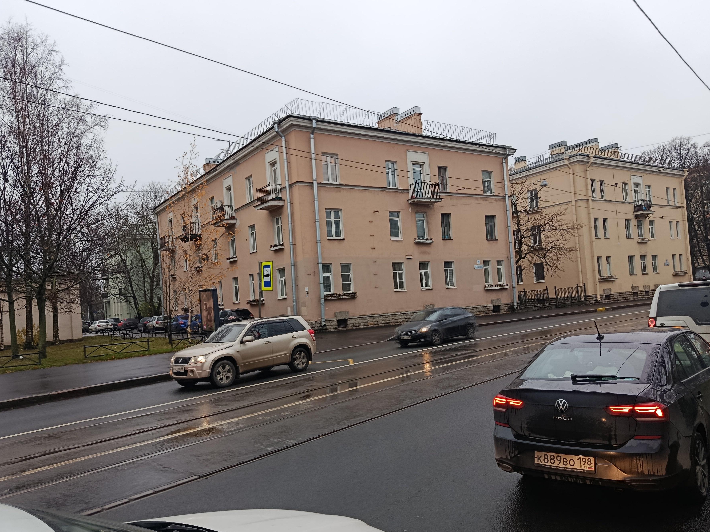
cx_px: 369
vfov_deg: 51.3
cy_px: 286
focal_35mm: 27
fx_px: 554
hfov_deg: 65.3
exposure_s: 1/100
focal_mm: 5.24
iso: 308
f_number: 1.7
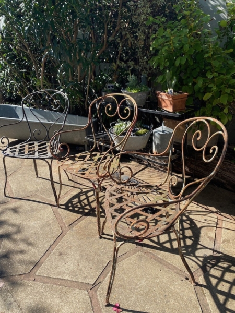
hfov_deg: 53.1
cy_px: 156
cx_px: 118
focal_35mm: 26
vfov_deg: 67.3
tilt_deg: -23.3
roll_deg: +3.4
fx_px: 235
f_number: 1.8
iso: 32
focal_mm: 4.25
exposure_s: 1/898
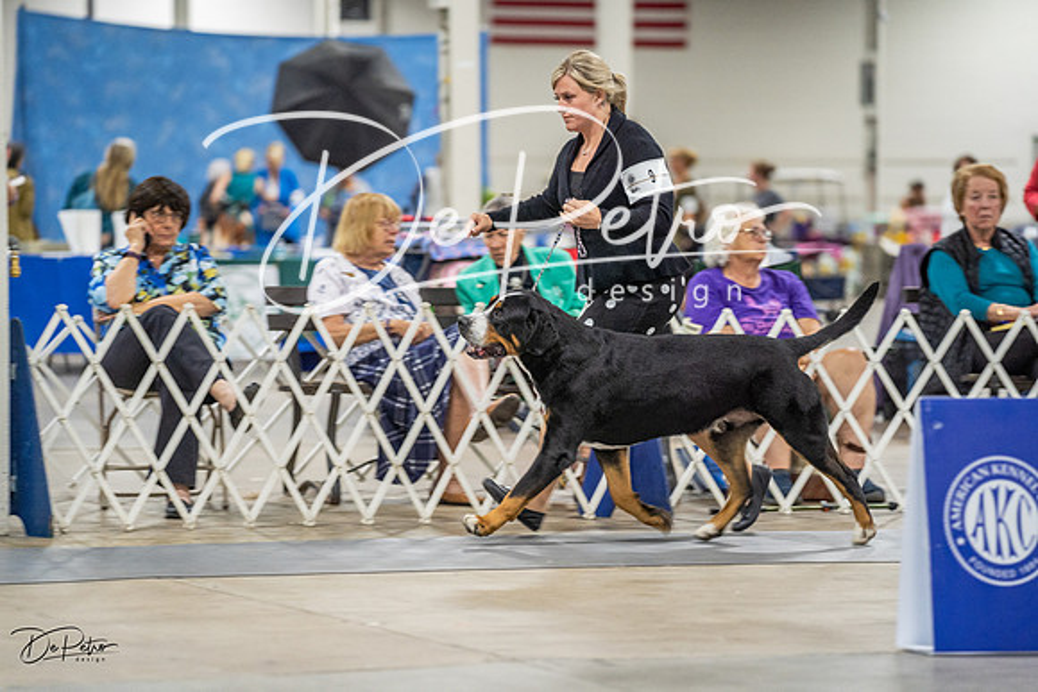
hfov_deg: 13.2
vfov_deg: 8.8
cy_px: 346
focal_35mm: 156
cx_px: 519
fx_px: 4499
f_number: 2.8
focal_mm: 156
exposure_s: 1/160
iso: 2500
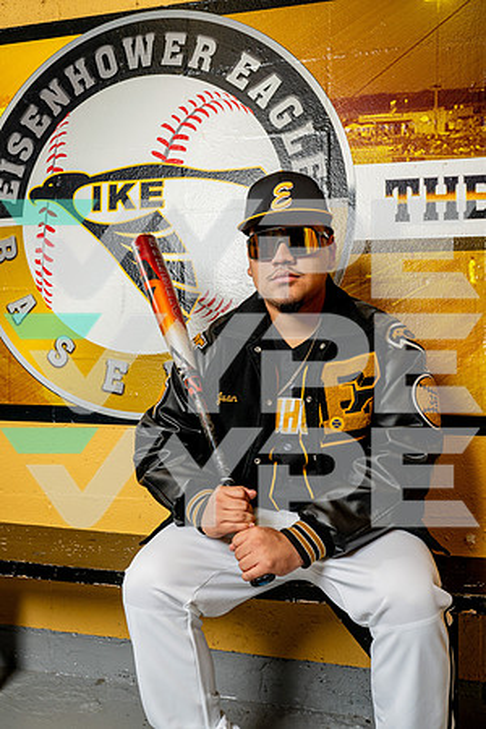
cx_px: 243
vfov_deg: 61.9
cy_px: 364
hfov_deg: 43.6
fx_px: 607
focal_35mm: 30
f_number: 8
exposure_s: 1/200
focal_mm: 30
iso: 400
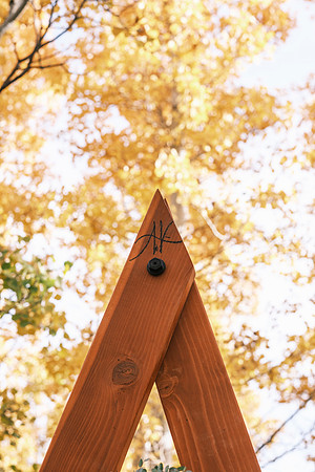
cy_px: 236
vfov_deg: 24.2
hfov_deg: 16.3
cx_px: 158
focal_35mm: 84
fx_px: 1102
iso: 400
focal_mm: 56
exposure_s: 1/1000
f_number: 2.8
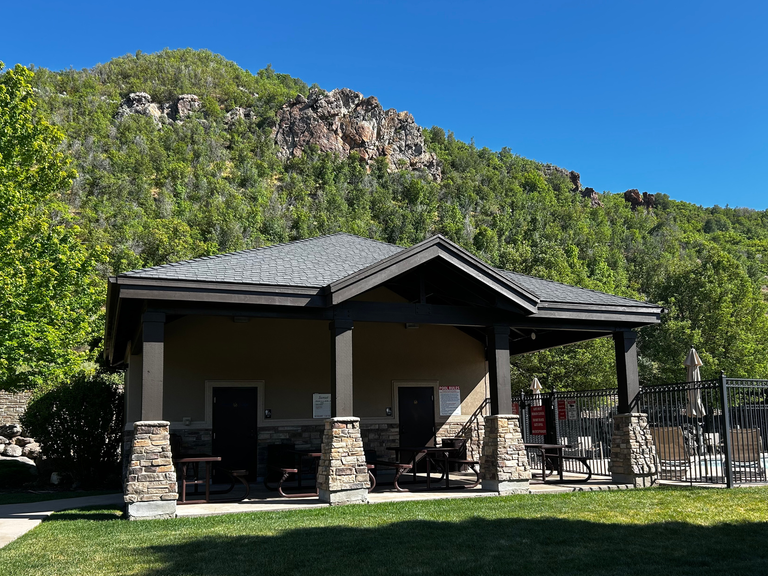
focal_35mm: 32
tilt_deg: +7.7
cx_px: 407
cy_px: 336
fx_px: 710
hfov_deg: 56.8
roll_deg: +1.6
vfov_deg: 44.0
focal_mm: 5.7
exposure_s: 1/1645
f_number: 1.5
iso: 50
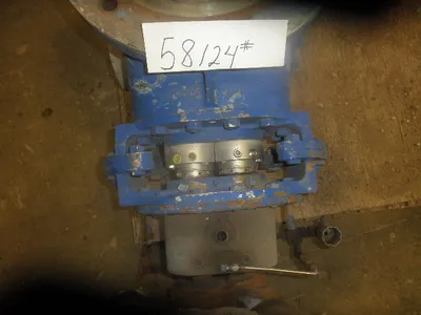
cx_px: 210
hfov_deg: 63.4
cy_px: 158
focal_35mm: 28
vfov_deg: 49.7
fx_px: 341
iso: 200
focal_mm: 5
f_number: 3
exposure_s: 1/30
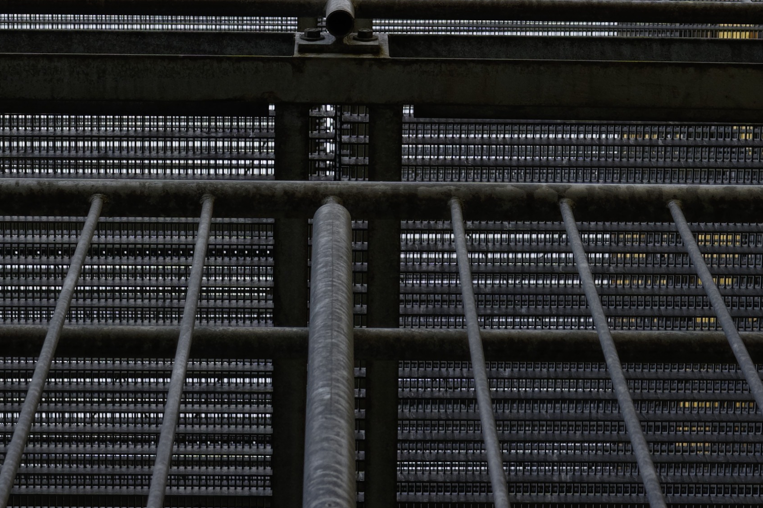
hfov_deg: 16.5
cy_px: -74
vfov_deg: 10.9
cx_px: 360
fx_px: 2628
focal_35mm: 124
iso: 100
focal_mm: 35
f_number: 8
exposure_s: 1/100
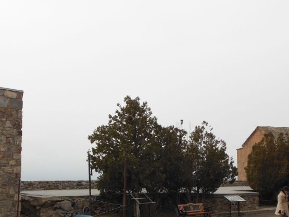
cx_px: 139
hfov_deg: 40.4
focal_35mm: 47
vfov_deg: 30.6
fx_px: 392
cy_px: 147
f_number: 3.3
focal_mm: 5.2
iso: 125
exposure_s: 1/1000
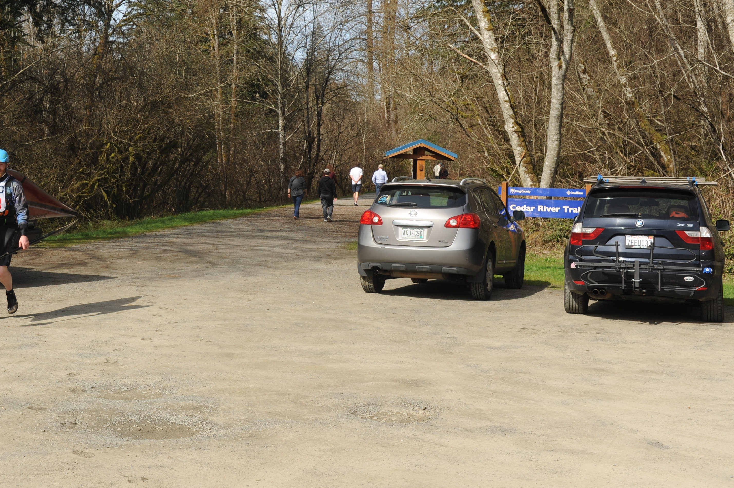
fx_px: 1059
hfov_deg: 37.7
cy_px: 131
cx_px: 234
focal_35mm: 52
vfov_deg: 25.7
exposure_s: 1/500
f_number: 7.1
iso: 200
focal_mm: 35
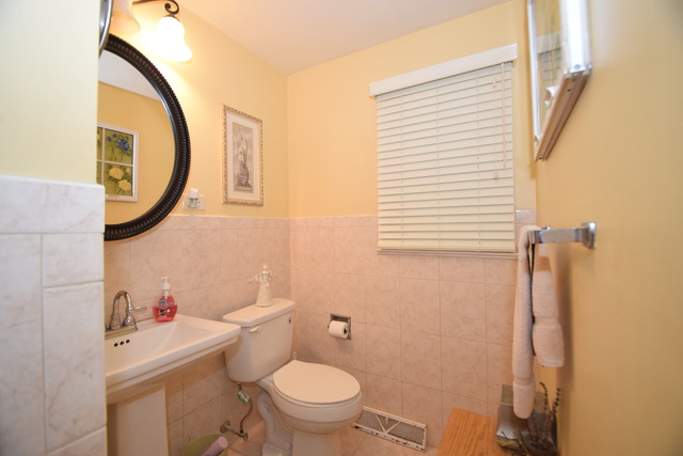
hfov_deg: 100.4
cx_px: 342
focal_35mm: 15
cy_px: 228
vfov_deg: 77.4
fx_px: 285
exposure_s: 1/60
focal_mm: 10
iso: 800
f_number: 3.5
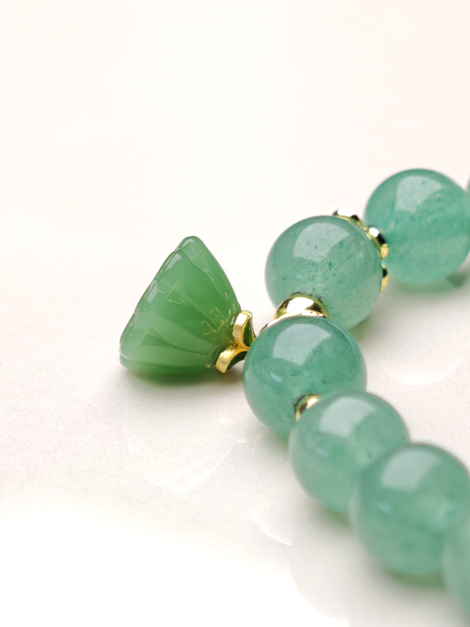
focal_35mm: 156
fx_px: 2824
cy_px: 314
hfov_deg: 9.5
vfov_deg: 12.7
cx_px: 235
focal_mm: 11.5
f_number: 1.8
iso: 50
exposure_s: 1/475
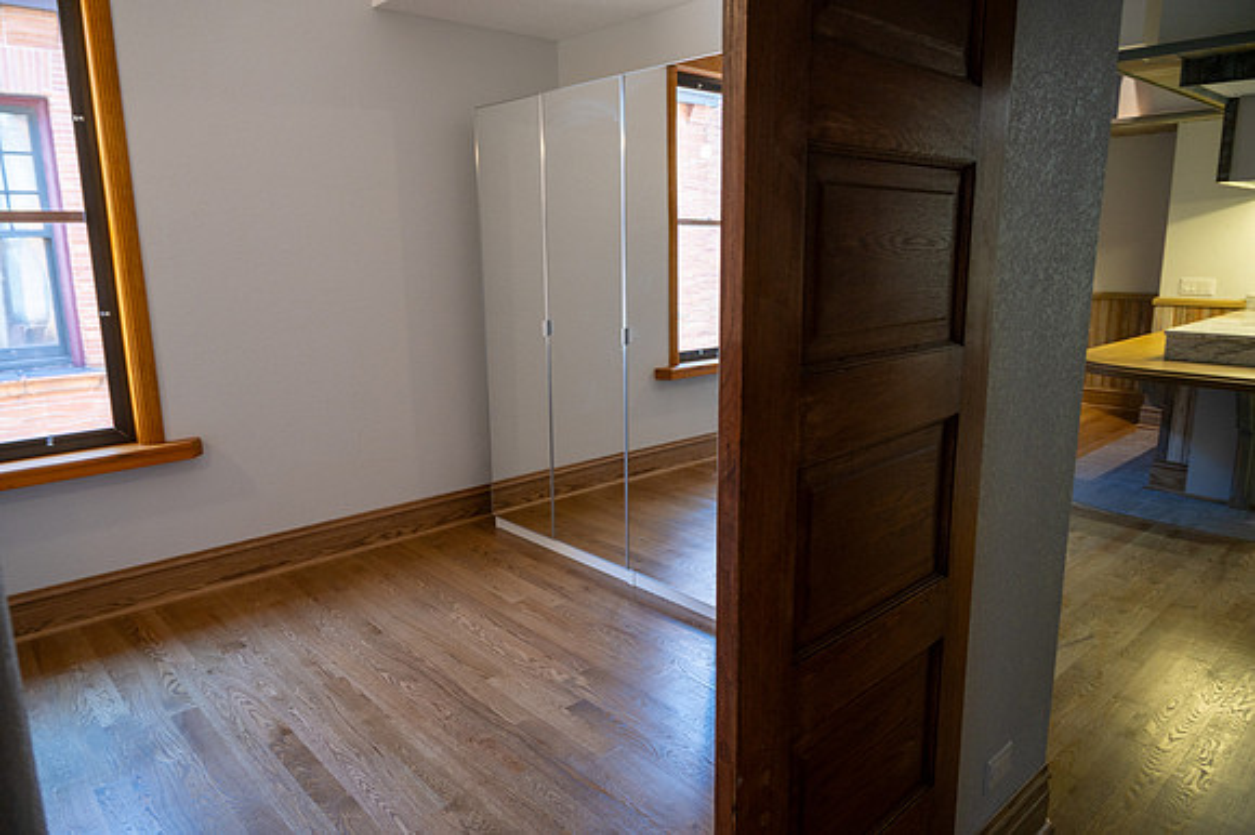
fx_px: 836
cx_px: 628
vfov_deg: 53.1
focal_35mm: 24
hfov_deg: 73.8
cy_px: 418
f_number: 5
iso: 500
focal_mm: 24
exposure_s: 1/50
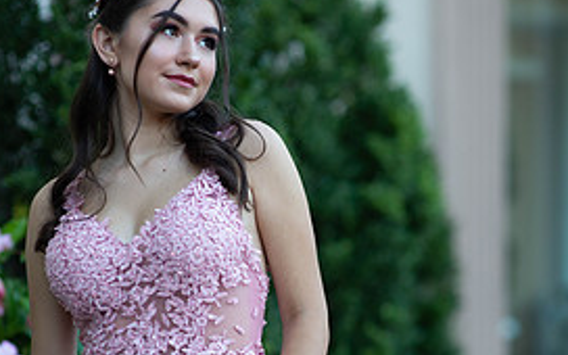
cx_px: 266
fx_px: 2214
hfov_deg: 14.6
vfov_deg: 9.1
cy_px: 307
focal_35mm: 143
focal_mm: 85
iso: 250
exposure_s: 1/640
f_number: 2
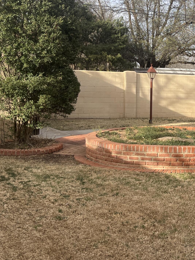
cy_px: 113
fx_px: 413
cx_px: 195
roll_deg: -1.2
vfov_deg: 34.9
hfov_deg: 25.3
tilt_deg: -4.7
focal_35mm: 55
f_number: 1.6
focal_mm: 5.1
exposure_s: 1/1923
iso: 50
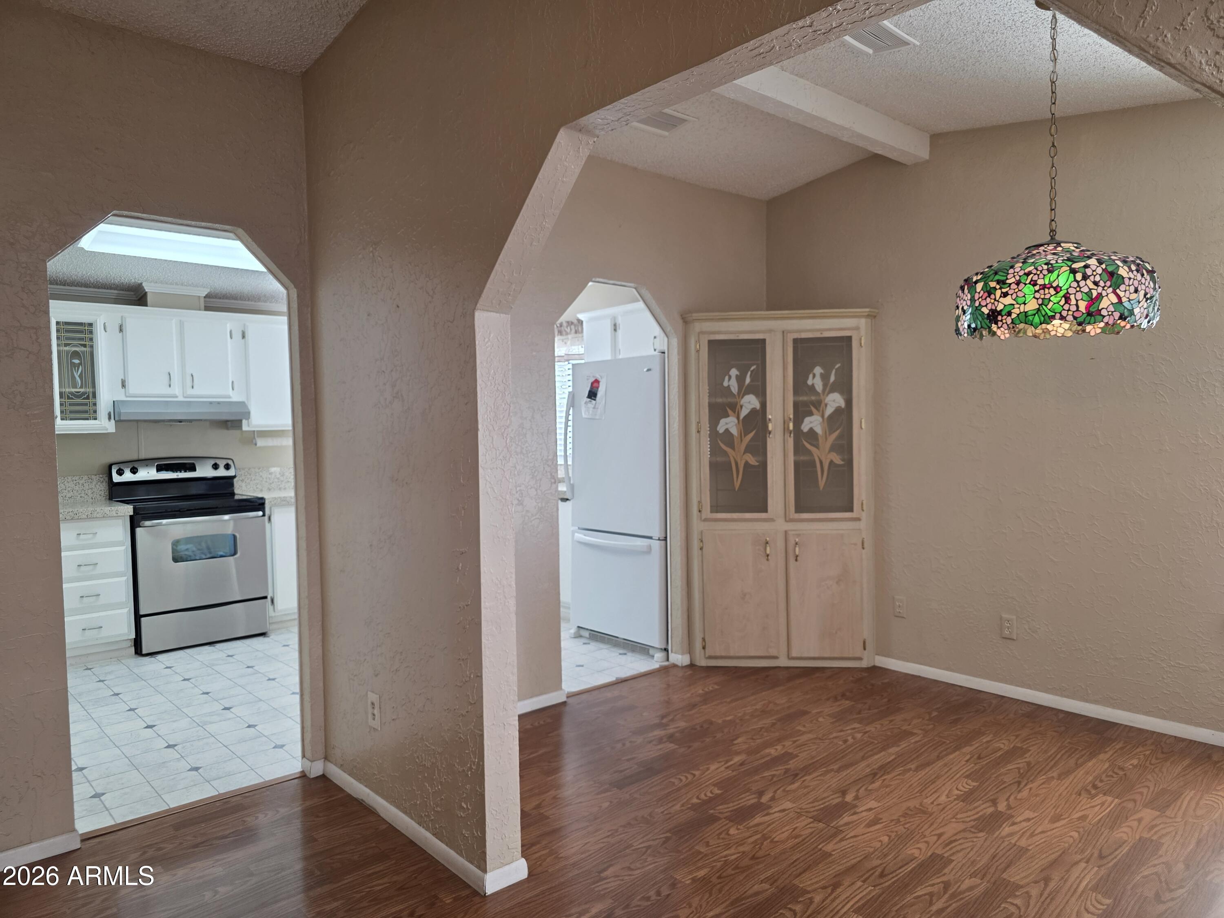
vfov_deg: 58.9
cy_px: 459
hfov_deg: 73.9
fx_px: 813
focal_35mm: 23
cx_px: 612
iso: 160
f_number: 1.7
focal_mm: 6.3
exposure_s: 1/120
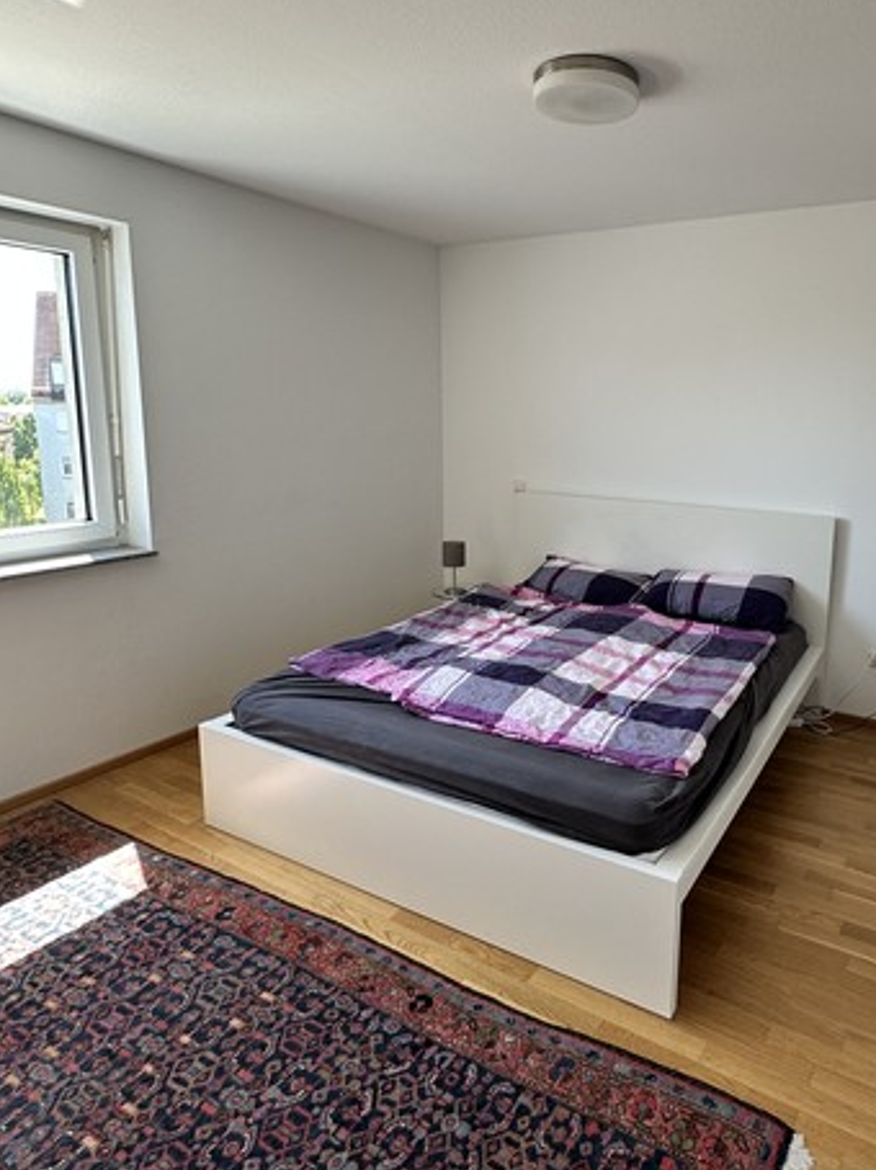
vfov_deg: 76.2
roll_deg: -2.3
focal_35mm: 22
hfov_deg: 59.7
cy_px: 532
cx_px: 581
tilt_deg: -9.7
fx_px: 743
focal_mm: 2.22
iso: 80
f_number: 2.2
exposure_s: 1/99
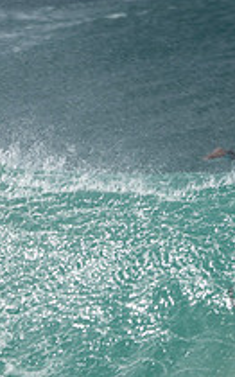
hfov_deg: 0.6
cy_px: 299
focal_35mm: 2028
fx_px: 20810
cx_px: 413
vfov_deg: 1.0
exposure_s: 1/200
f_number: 10
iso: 100
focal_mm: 480
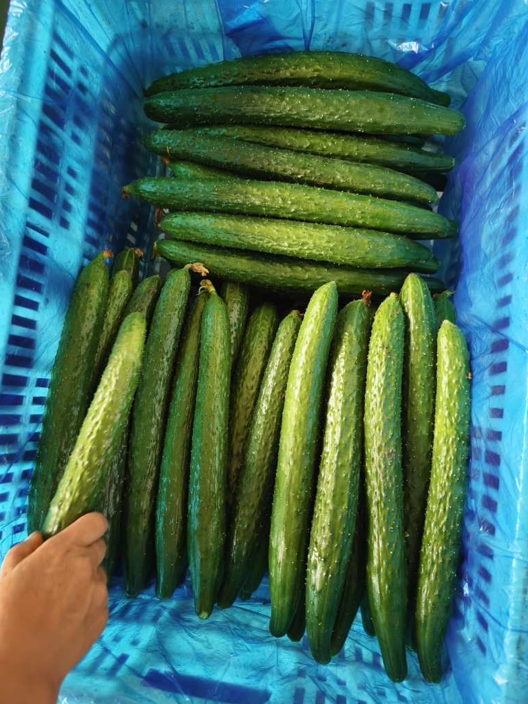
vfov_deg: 71.6
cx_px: 262
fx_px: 488
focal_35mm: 24
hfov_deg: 56.8
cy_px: 355
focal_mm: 5.6
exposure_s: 1/100
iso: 194
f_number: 1.57
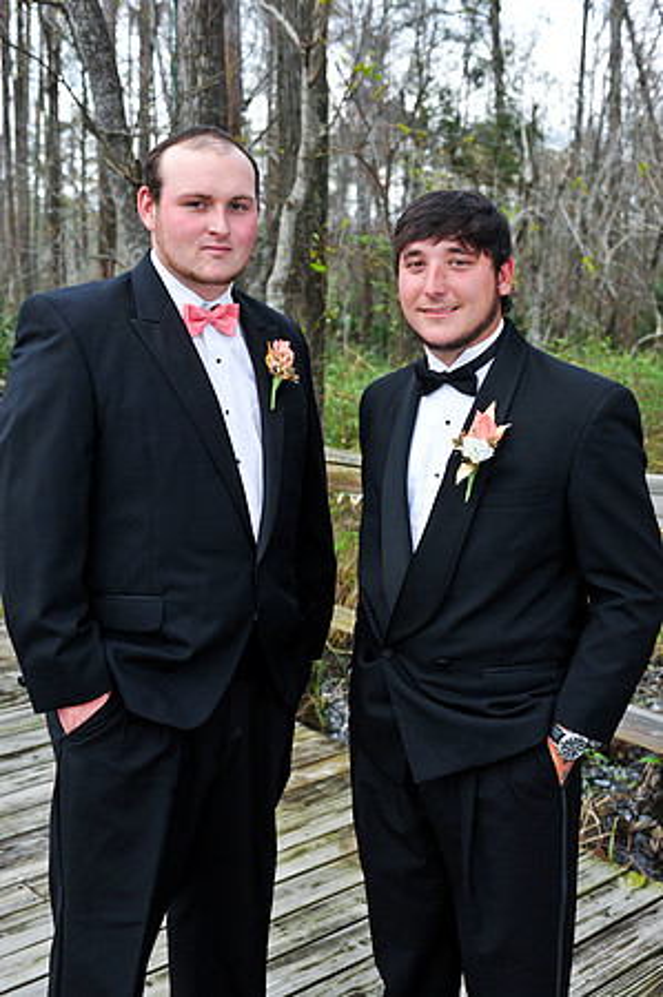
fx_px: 1246
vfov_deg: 43.6
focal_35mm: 45
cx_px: 332
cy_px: 498
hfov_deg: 29.8
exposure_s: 1/160
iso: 320
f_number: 5.6
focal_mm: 45
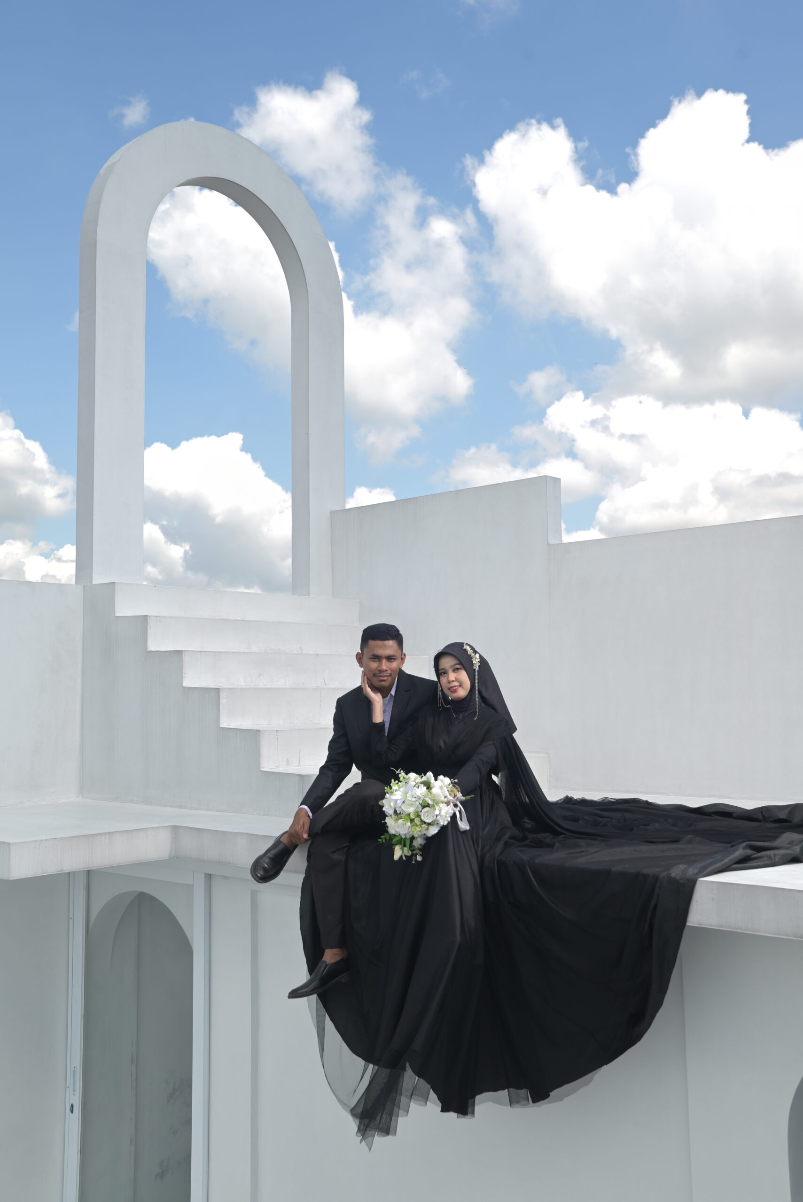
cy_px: 601
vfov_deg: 54.4
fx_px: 1170
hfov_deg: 37.9
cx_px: 402
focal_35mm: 35
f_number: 6.3
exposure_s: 1/200
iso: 50
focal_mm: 35
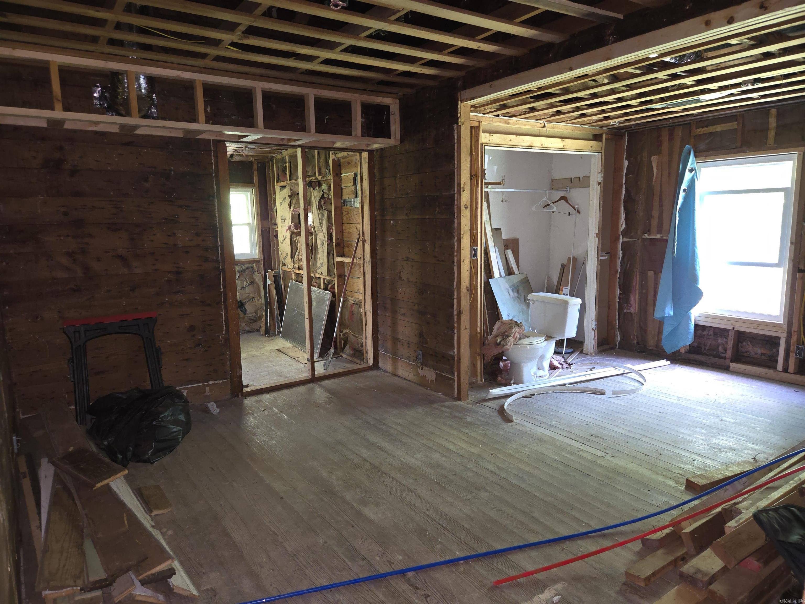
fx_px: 535
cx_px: 402
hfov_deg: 73.9
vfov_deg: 58.9
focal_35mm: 23
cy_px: 302
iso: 250
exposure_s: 1/12
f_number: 1.8
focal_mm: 5.4
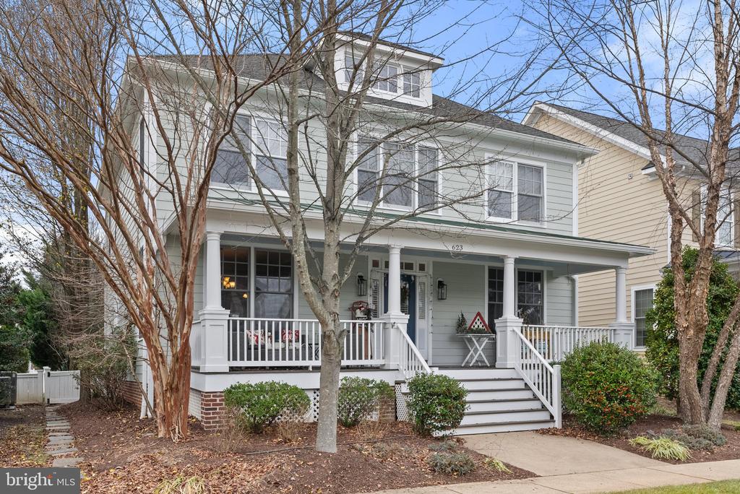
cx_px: 370
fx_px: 596
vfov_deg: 45.0
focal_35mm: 29
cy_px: 247
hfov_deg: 63.6
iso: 640
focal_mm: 29
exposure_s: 1/200
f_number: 10
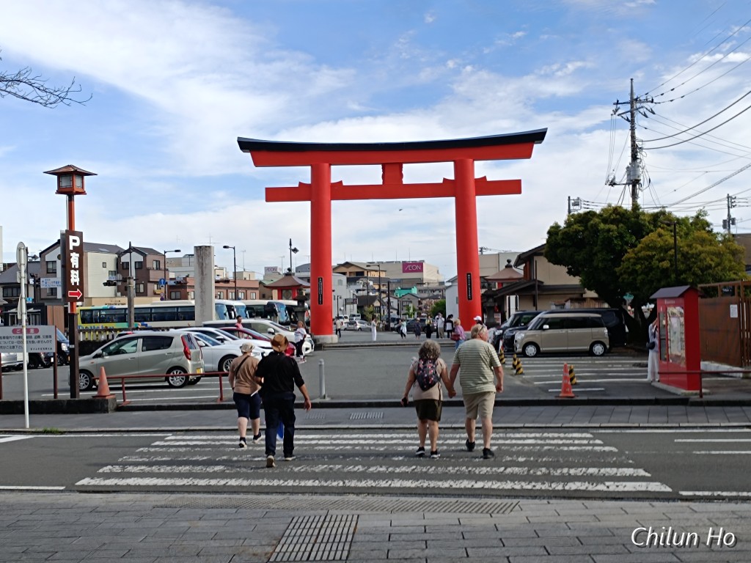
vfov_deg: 56.8
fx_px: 521
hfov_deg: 71.6
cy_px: 282
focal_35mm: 24
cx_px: 376
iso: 50
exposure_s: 1/445
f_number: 1.65
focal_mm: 6.14
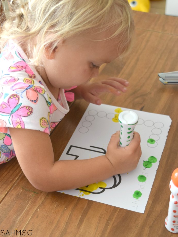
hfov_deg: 26.1
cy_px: 102
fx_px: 384
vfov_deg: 34.3
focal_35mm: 56
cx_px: 88
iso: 800
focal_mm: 34
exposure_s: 1/125
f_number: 4.5
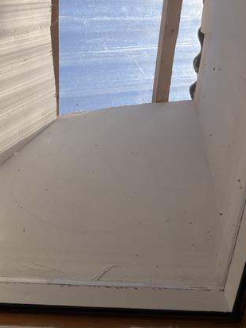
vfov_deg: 50.9
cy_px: 91
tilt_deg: +69.2
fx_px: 331
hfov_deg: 40.4
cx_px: 88
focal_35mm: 35
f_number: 1.78
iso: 64
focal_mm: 6.76
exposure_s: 1/2717
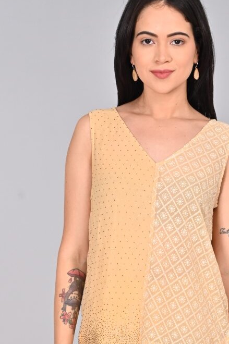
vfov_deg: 16.2
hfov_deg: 11.1
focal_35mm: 123
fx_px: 1175
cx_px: 173
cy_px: 369
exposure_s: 1/160
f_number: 8
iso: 320
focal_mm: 50
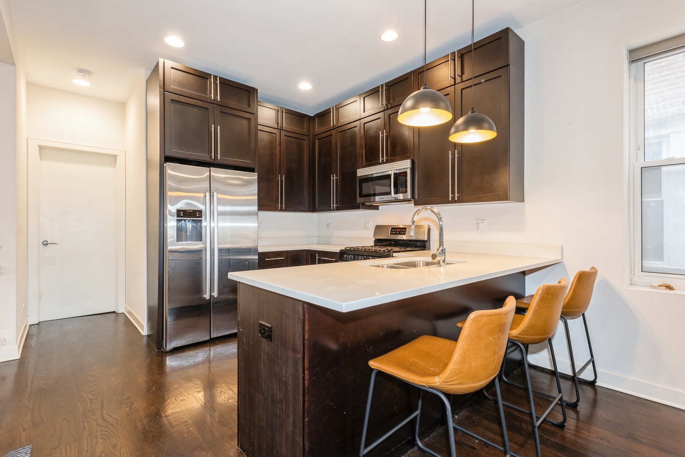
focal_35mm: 17
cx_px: 342
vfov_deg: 70.5
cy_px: 228
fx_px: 324
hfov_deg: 93.3
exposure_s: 1/6
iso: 400
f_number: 8
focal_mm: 17
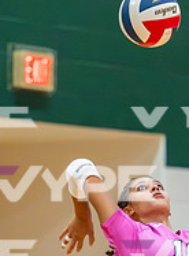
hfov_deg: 3.0
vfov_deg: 4.1
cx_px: 207
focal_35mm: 491
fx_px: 3612
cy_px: 278
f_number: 2.8
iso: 9000
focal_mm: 140
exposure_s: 1/800
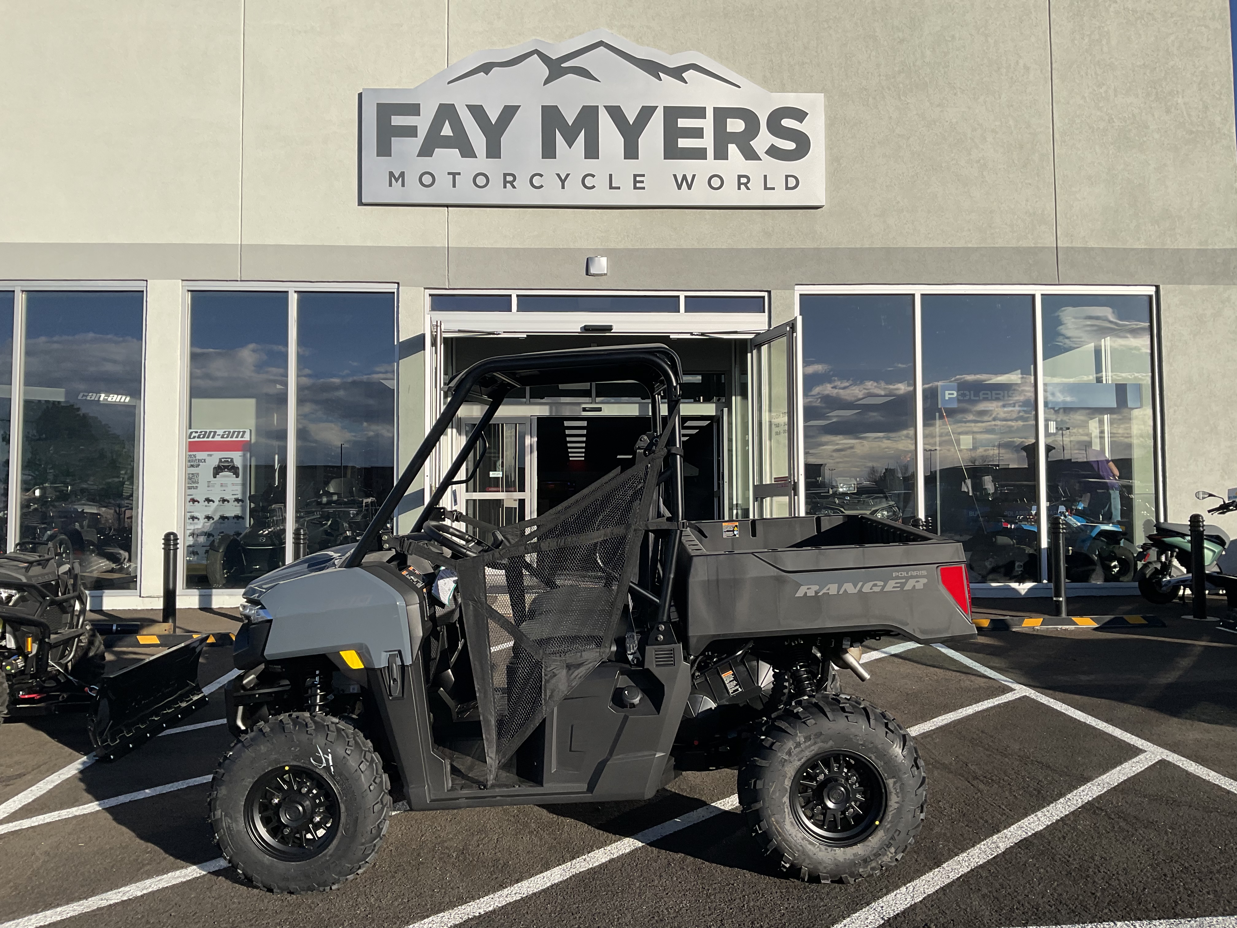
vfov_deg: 48.2
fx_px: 1036
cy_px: 464
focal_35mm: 29
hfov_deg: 61.7
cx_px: 618
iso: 16
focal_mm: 3
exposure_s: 1/2141
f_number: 1.8
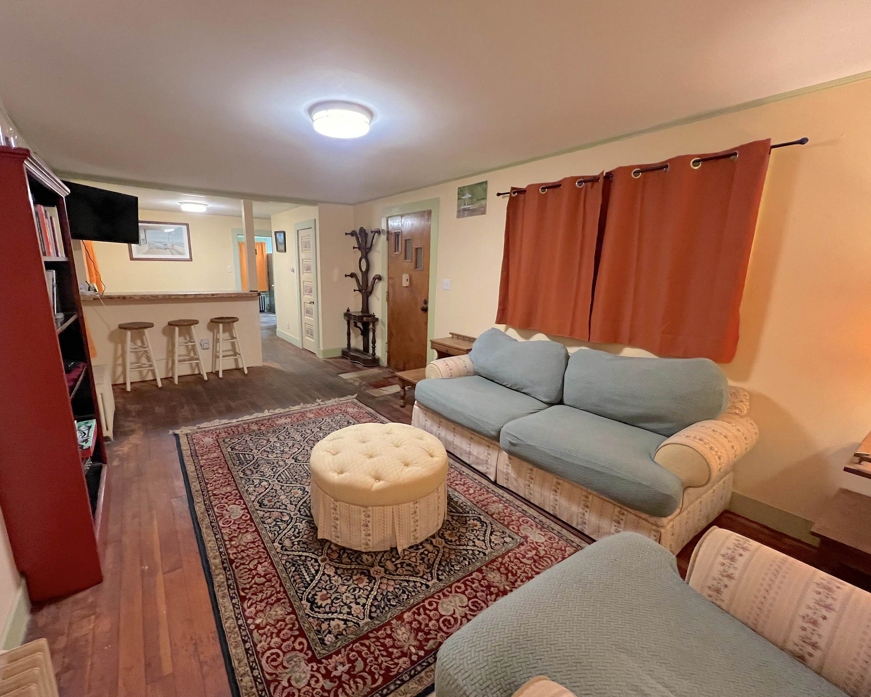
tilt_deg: -13.3
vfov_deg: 88.0
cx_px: 397
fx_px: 361
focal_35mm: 14
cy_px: 355
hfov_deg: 100.4
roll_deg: -0.7
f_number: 1.8
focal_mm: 1.57
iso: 640
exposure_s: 1/60
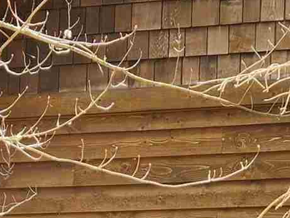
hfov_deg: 13.0
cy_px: 337
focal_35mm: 152
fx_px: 1274
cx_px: 91
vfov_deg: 9.5
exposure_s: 1/190
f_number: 1.8
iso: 20
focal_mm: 5.4
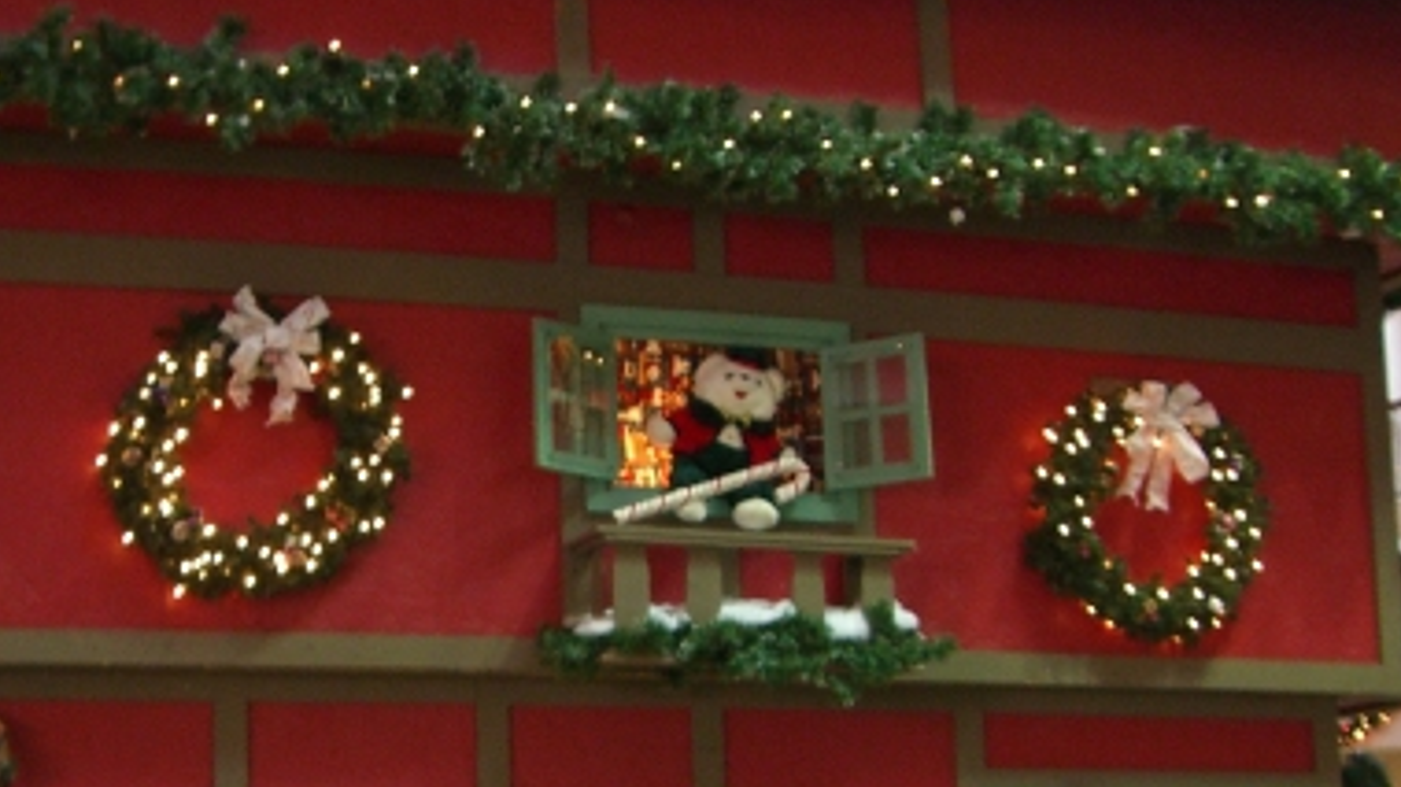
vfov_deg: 17.1
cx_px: 566
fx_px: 2600
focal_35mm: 70
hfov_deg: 30.1
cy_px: 636
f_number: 2.7
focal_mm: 6.2
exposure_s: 1/13
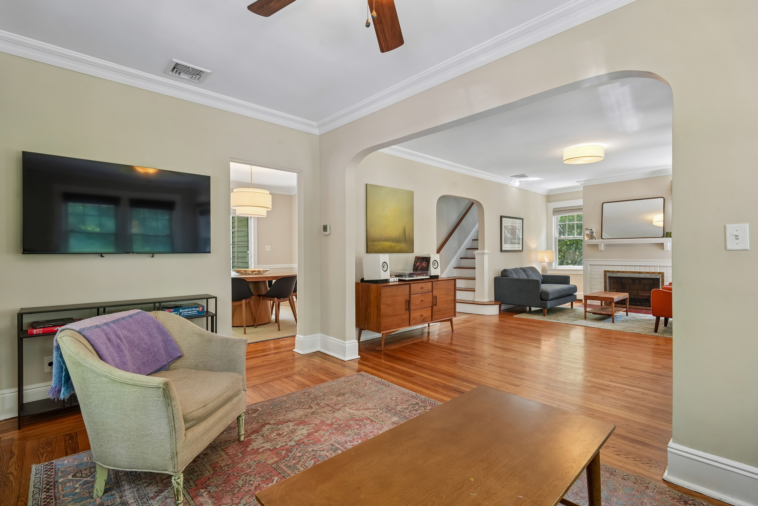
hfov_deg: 96.7
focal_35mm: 16
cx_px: 379
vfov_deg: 73.7
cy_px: 253
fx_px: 337
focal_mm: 16
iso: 400
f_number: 8
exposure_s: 1/5
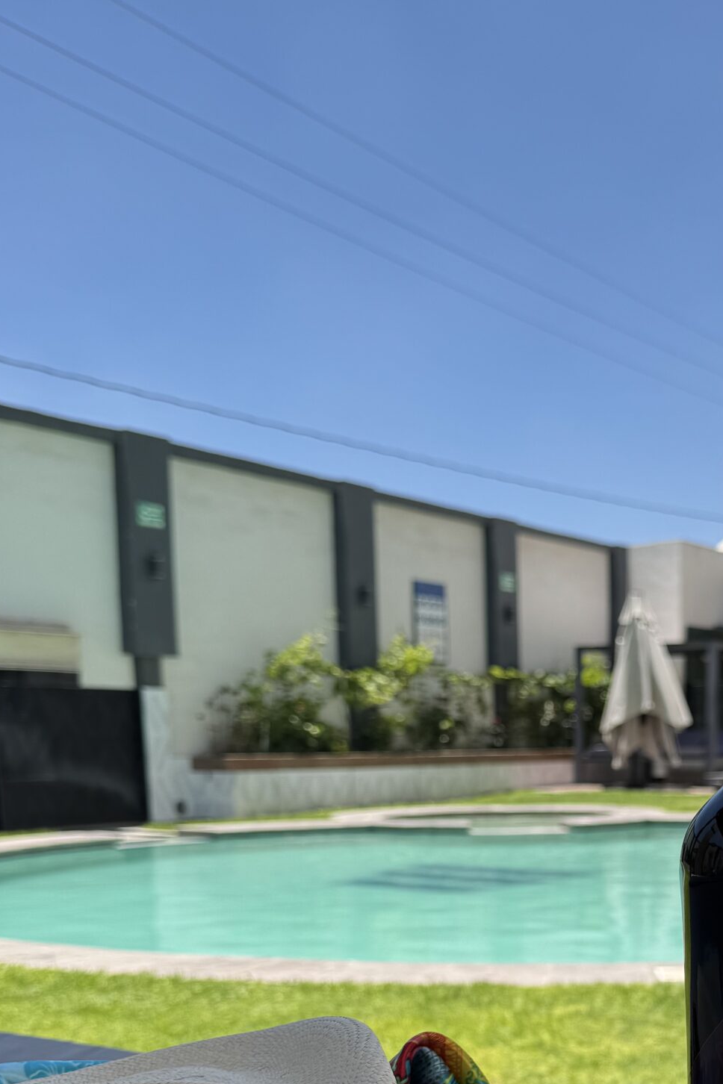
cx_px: 568
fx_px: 1325
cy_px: 919
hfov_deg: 29.9
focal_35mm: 44
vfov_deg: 41.8
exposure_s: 1/3096
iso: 80
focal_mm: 6.76
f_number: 1.78
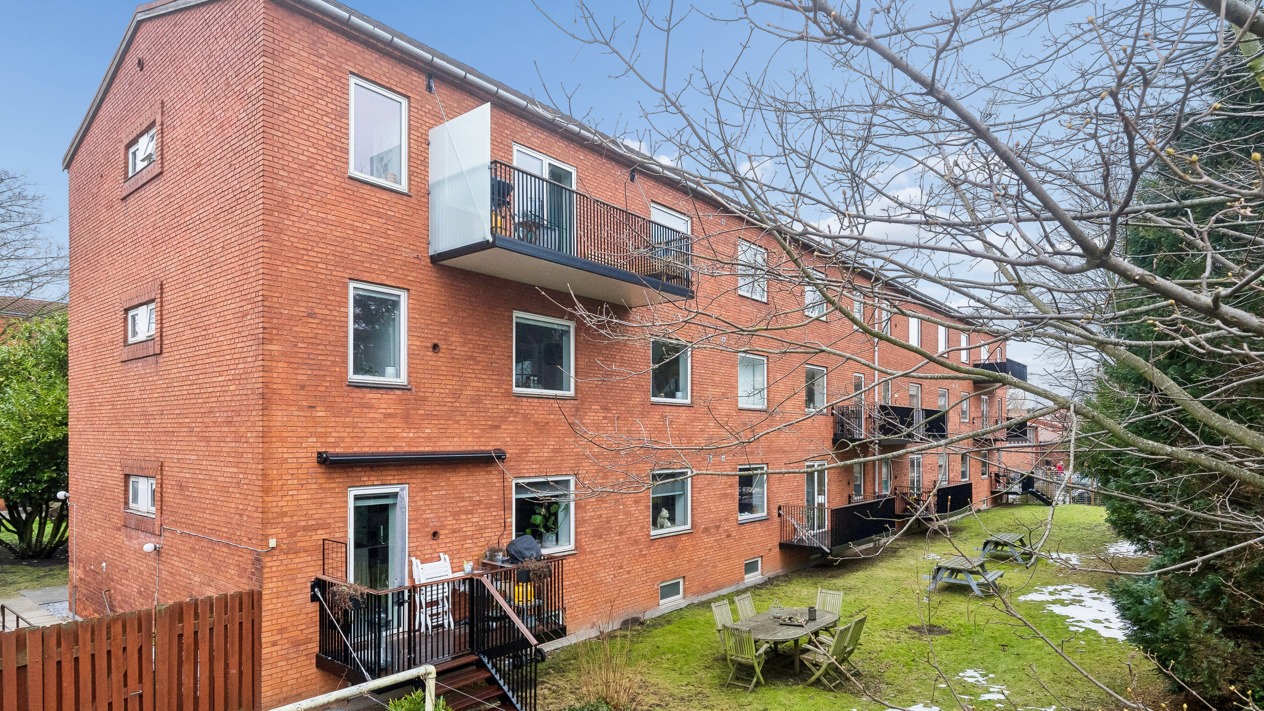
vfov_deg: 58.1
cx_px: 611
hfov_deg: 89.5
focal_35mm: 19
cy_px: 413
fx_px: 637
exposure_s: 1/125
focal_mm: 15
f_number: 8
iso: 800
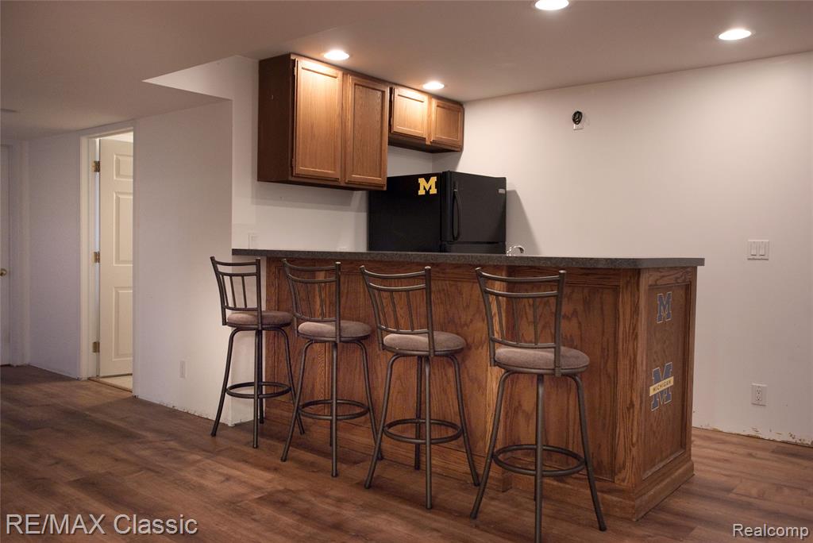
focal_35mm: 30
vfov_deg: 43.7
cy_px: 272
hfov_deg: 61.9
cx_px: 406
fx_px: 678
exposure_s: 1/30
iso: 1250
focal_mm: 20
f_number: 3.5
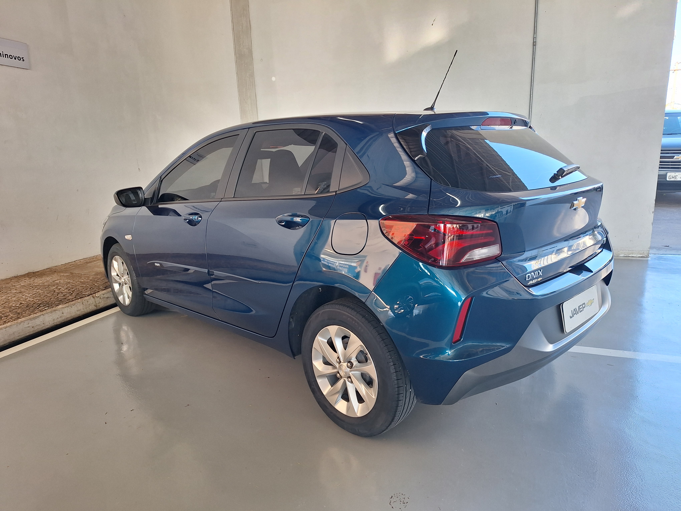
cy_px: 256
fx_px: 452
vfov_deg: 58.9
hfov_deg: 73.9
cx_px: 340
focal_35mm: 23
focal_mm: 5.54
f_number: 1.8
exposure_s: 1/120
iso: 50
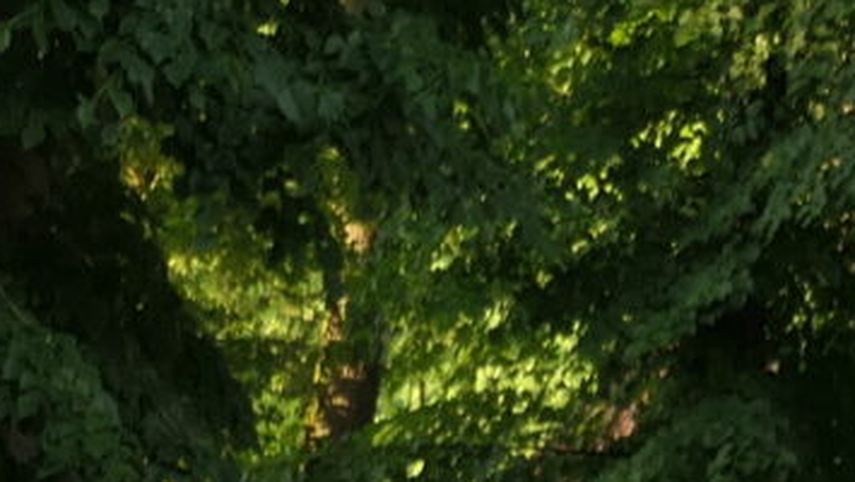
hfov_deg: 9.1
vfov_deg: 5.0
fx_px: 5307
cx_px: 1045
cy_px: 1413
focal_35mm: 234
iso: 125
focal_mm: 11.5
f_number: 3.1
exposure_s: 1/125
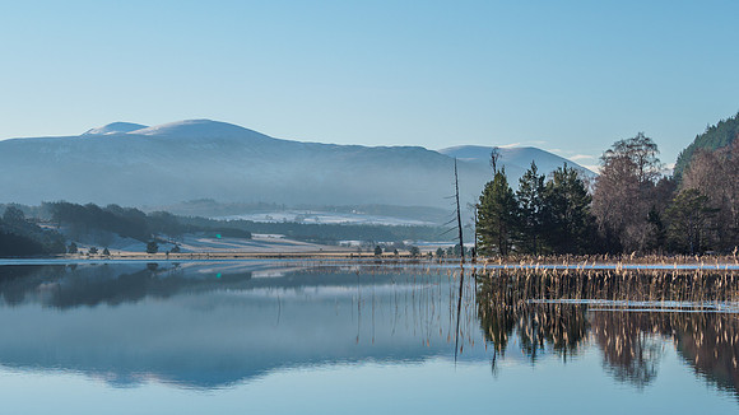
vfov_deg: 11.6
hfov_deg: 20.4
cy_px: 277
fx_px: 2049
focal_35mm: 105
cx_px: 370
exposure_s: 1/500
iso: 200
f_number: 7.1
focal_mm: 48
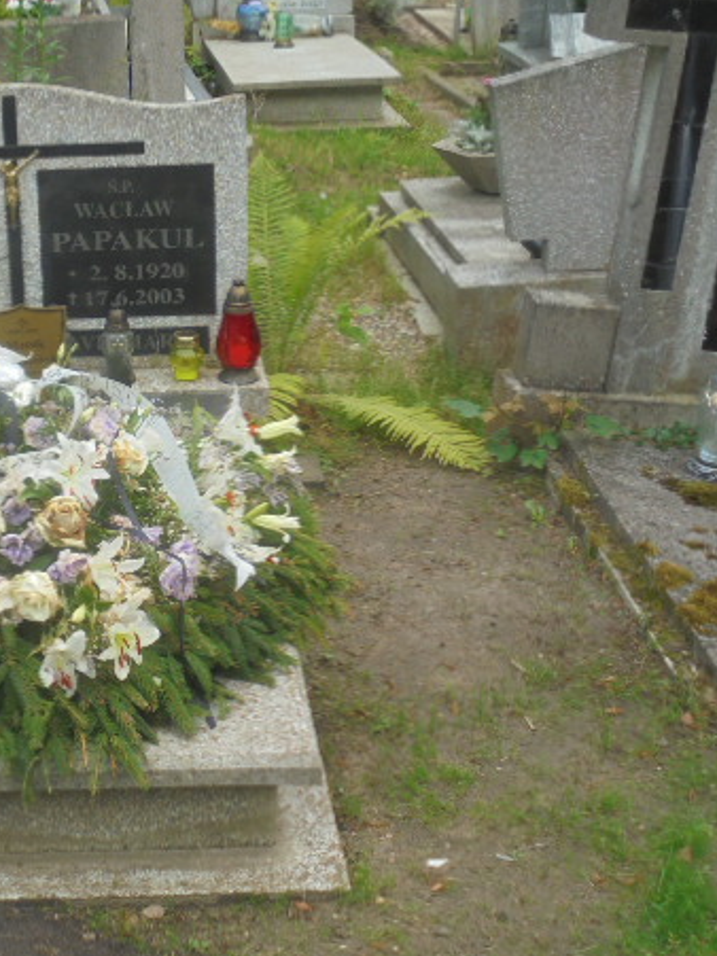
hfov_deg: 23.6
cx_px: 125
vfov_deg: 31.7
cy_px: 479
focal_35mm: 61
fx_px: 1685
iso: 100
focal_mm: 7.8
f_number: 4.5
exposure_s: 1/160
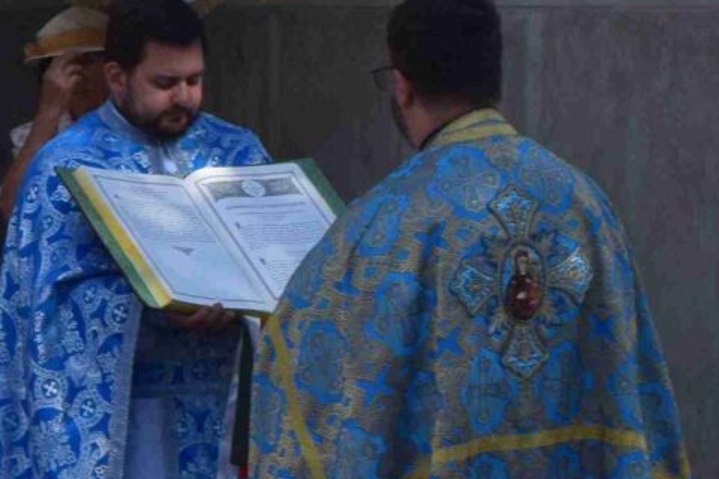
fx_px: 2876
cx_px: -443
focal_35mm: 144
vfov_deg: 9.2
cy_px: 746
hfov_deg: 13.2
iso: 400
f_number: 10
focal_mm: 18
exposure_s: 1/160
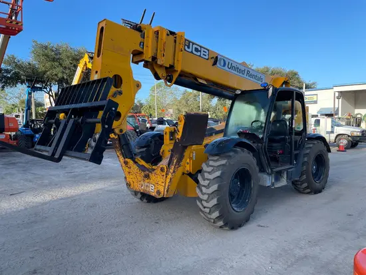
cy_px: 138
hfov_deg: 67.3
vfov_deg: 53.1
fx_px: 275
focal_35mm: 26
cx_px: 183
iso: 32
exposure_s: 1/801
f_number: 1.6
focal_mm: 4.2
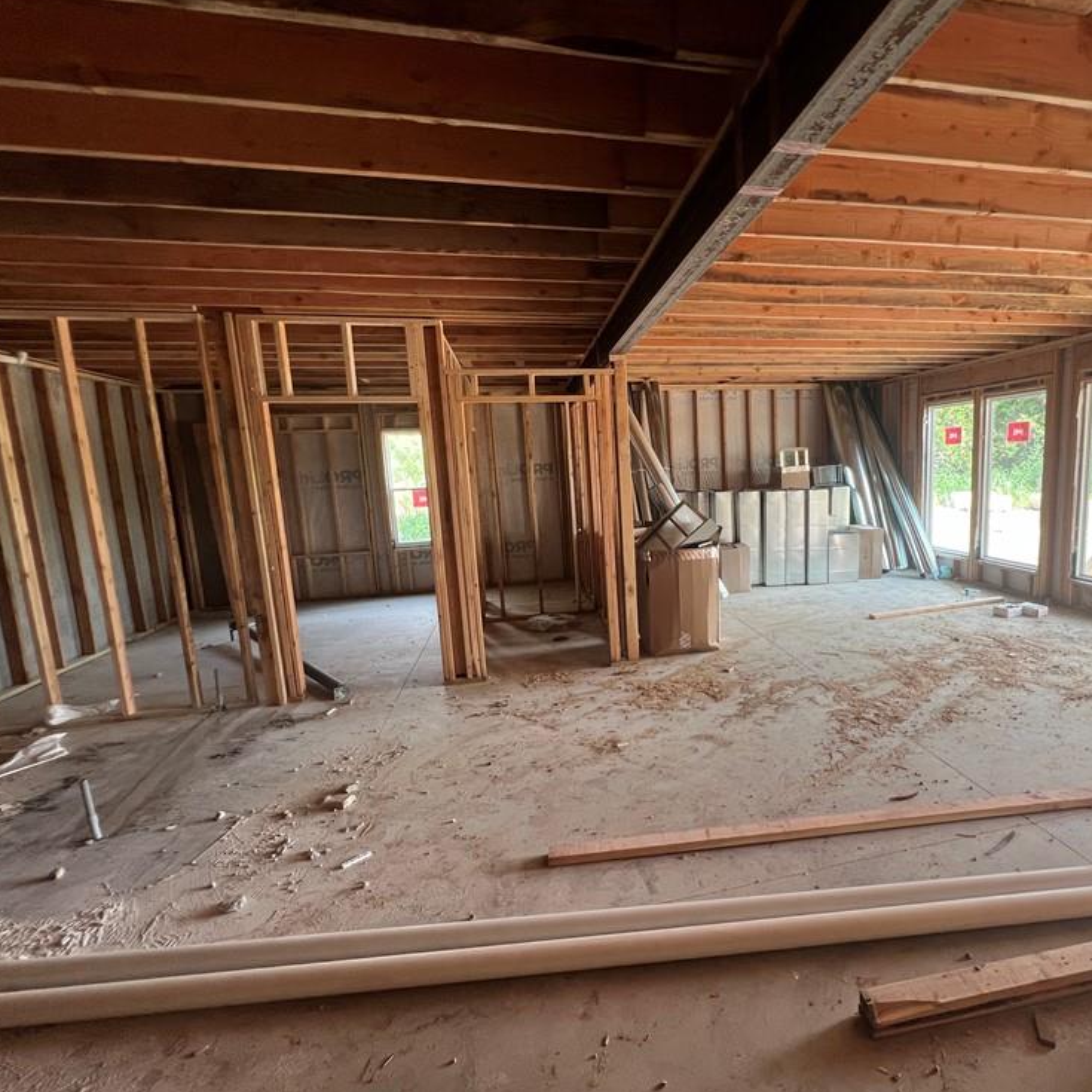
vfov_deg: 87.4
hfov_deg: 85.8
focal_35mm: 16
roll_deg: +2.4
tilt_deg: -8.9
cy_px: 554
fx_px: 571
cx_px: 679
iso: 125
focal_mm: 1.57
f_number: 1.8
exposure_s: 1/99
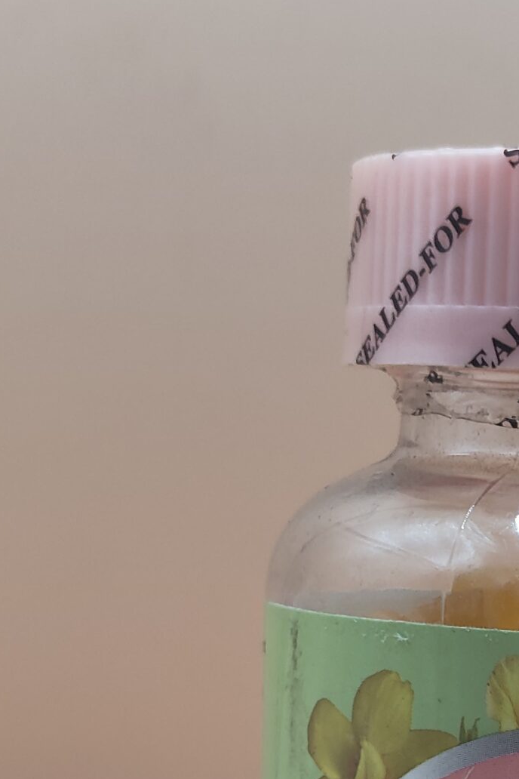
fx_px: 2789
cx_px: 643
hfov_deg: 10.4
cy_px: 885
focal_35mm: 129
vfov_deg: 15.4
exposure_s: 1/100
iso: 167
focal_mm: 5.56
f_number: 1.88
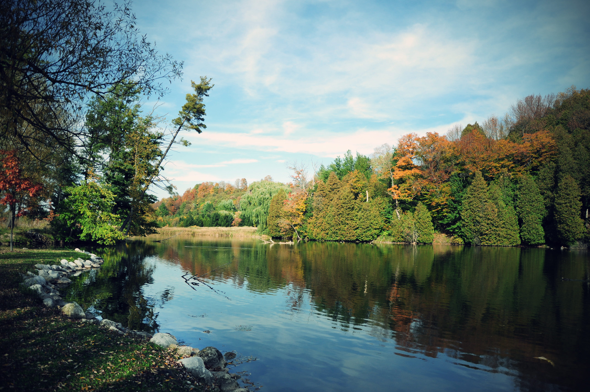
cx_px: 295
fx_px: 442
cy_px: 196
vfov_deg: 47.8
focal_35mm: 27
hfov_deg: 67.4
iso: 200
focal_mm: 18
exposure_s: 1/1600
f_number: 3.5
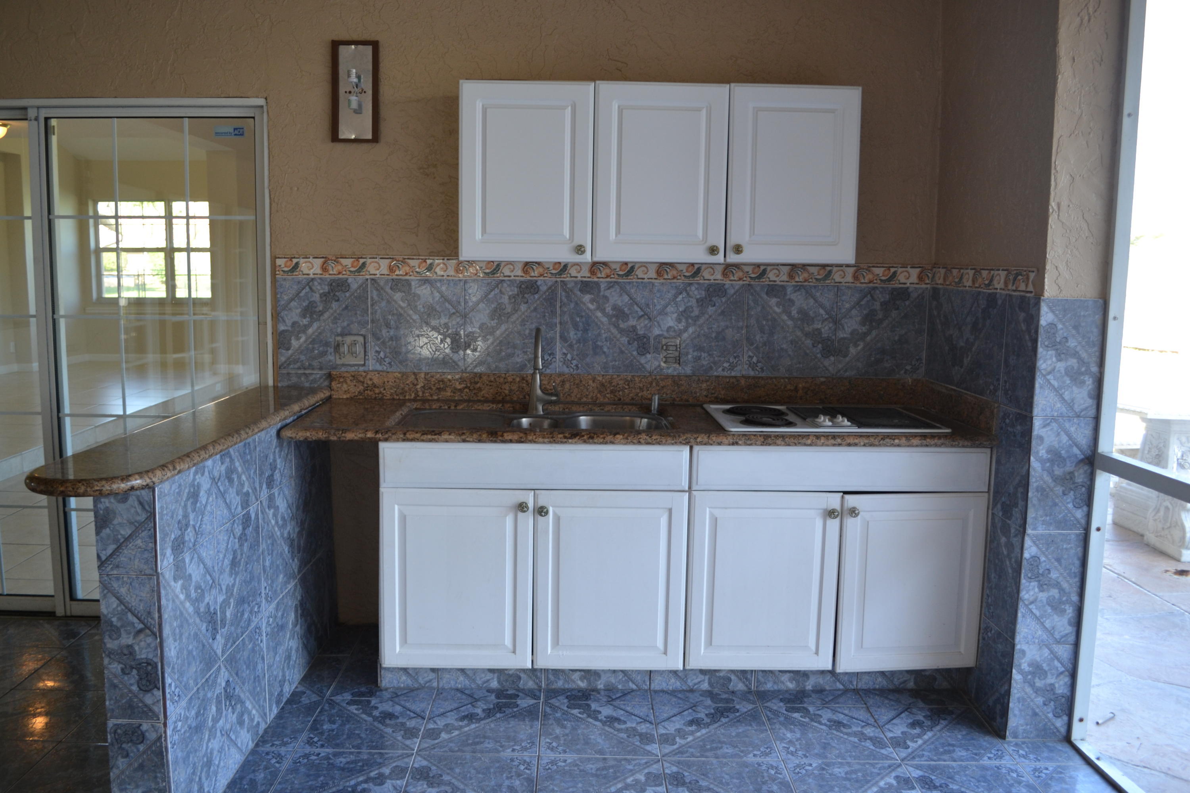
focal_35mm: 27
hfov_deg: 67.4
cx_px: 595
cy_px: 396
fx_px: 892
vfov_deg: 47.9
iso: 400
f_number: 4
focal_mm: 18
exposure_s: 1/60
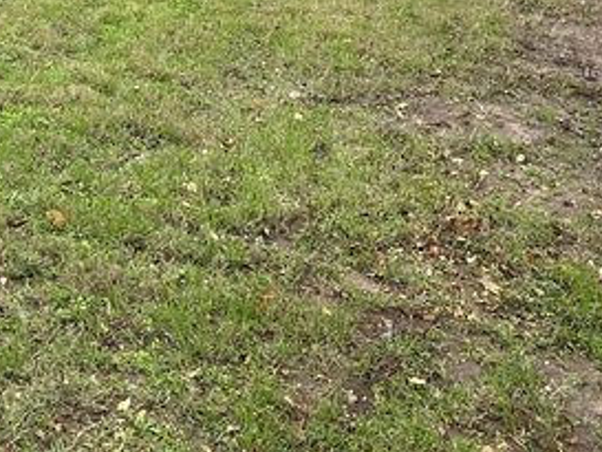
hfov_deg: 31.1
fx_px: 1061
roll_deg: -2.7
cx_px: 146
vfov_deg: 23.0
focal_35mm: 61
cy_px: -7
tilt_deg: -12.7
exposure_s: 1/216
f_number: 1.5
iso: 40
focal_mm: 5.7
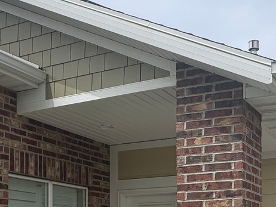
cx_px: 153
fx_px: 495
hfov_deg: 31.2
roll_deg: -0.3
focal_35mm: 62
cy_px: 243
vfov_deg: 22.0
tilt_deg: +0.8
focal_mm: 2.22
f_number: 2.2
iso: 40
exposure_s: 1/1600
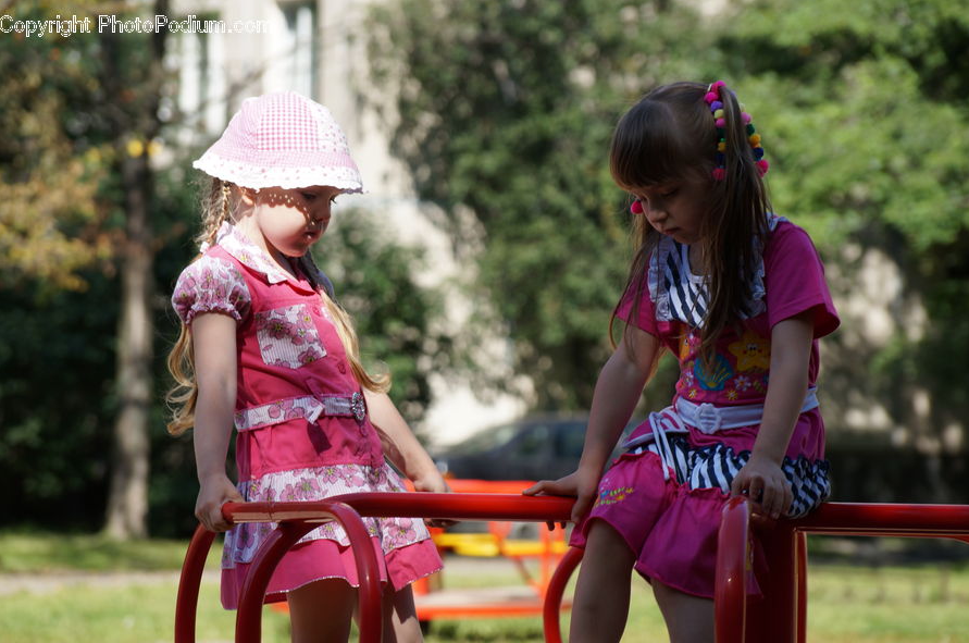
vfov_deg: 6.7
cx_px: 487
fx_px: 5496
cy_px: 324
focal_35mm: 205
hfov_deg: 10.1
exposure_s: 1/320
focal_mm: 135
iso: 100
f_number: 5.6
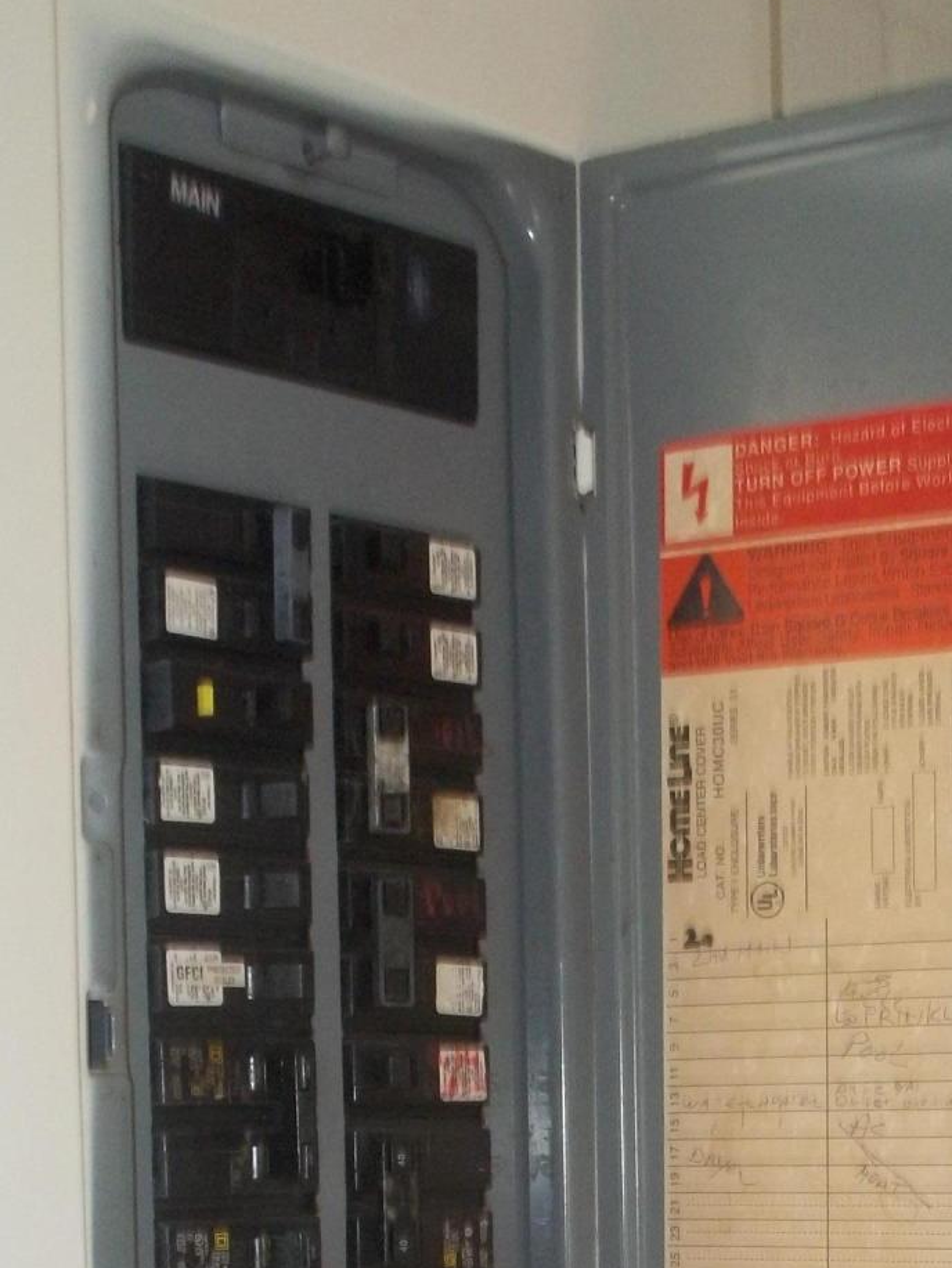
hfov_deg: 20.4
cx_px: 518
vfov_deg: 25.7
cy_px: 1250
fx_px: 2640
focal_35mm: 72
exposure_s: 1/30
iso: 160
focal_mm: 5.9
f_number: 3.3
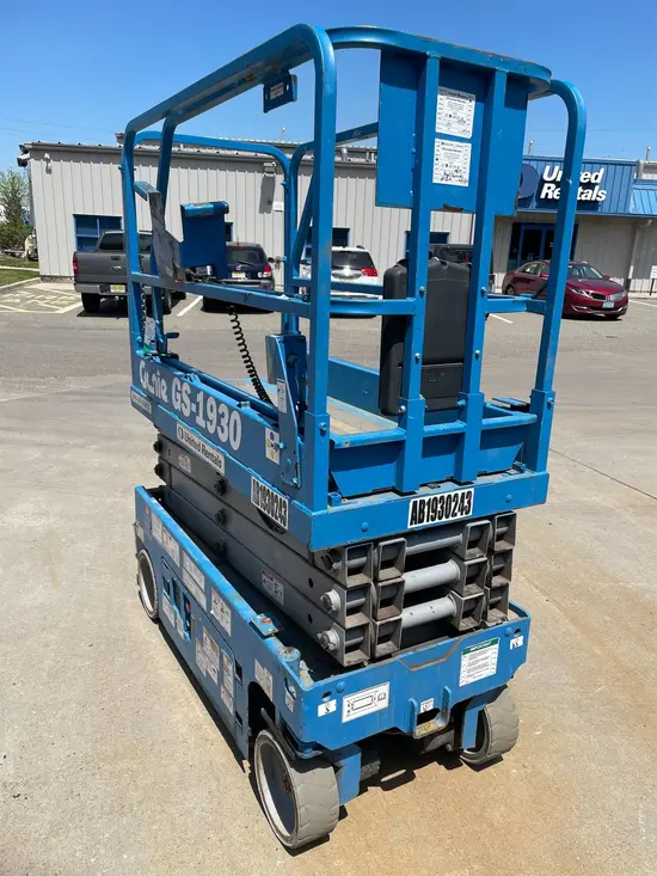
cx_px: 328
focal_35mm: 26
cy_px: 438
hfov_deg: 53.1
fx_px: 658
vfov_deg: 67.3
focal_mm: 4.2
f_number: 1.6
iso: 32
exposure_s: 1/3040
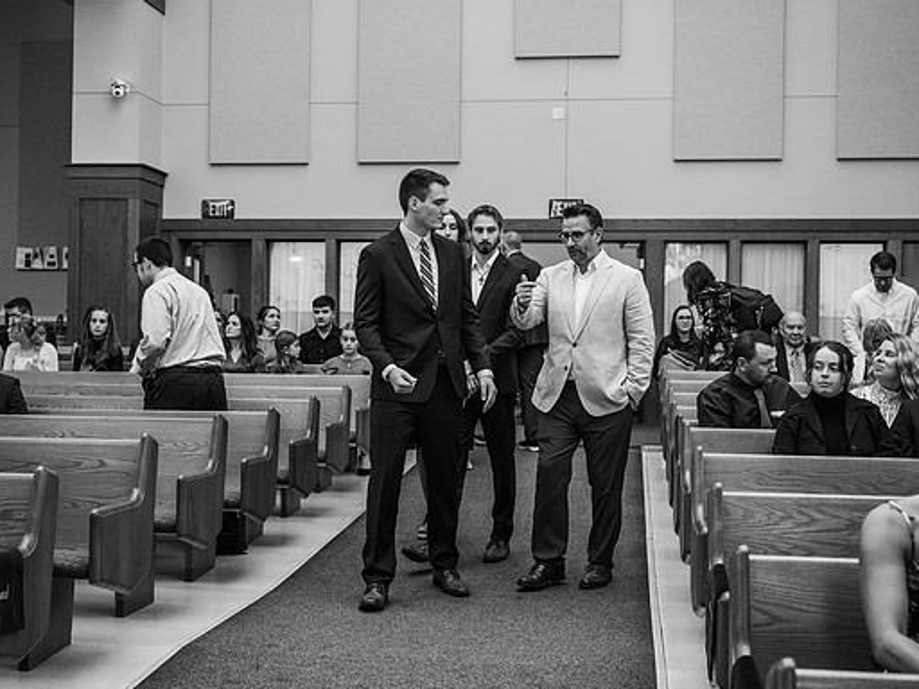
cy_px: 344
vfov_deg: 29.7
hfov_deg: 38.9
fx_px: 1301
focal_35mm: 49
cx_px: 442
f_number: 4
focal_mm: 45
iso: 1600
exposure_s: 1/200
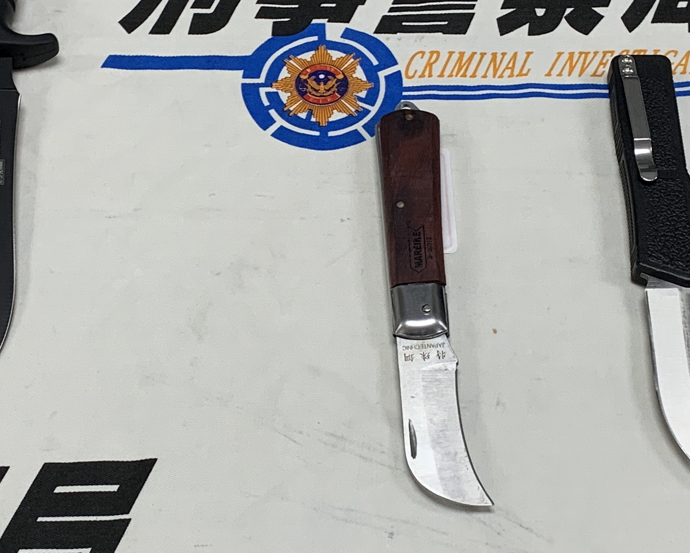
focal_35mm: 81
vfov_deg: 19.0
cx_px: 358
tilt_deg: -55.6
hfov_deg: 23.6
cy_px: 270
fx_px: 1655
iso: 80
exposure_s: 1/120
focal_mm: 4.25
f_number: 1.8
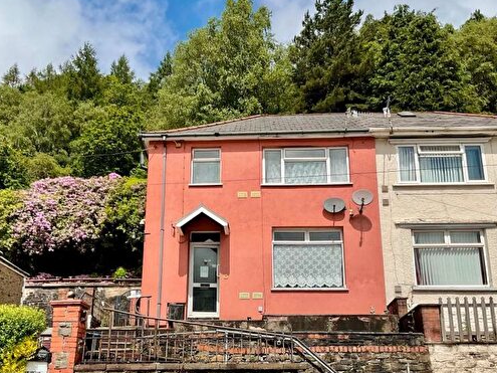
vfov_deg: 34.9
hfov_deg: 45.7
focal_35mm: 41
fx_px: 589
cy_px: 240
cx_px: 229
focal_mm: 3
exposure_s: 1/2801
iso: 16
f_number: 1.8
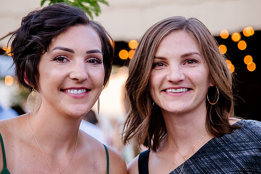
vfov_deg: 10.9
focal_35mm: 126
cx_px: 132
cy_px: 83
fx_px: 912
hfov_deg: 16.3
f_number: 4
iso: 640
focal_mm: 105
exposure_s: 1/250
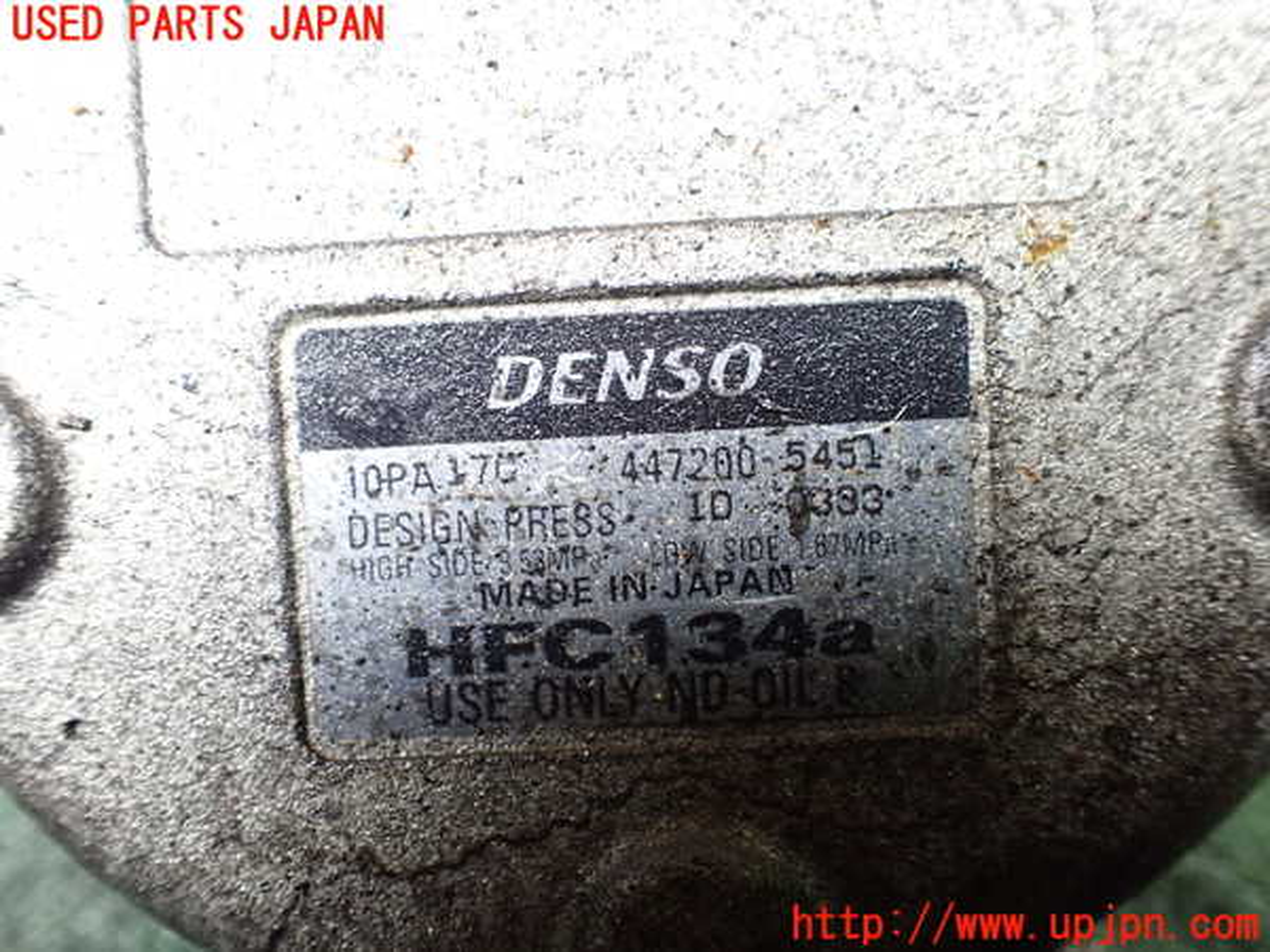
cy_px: 476
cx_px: 635
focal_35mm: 30
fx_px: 1101
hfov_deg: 60.0
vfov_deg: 46.8
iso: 800
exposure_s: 1/100
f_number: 2.3
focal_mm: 5.4
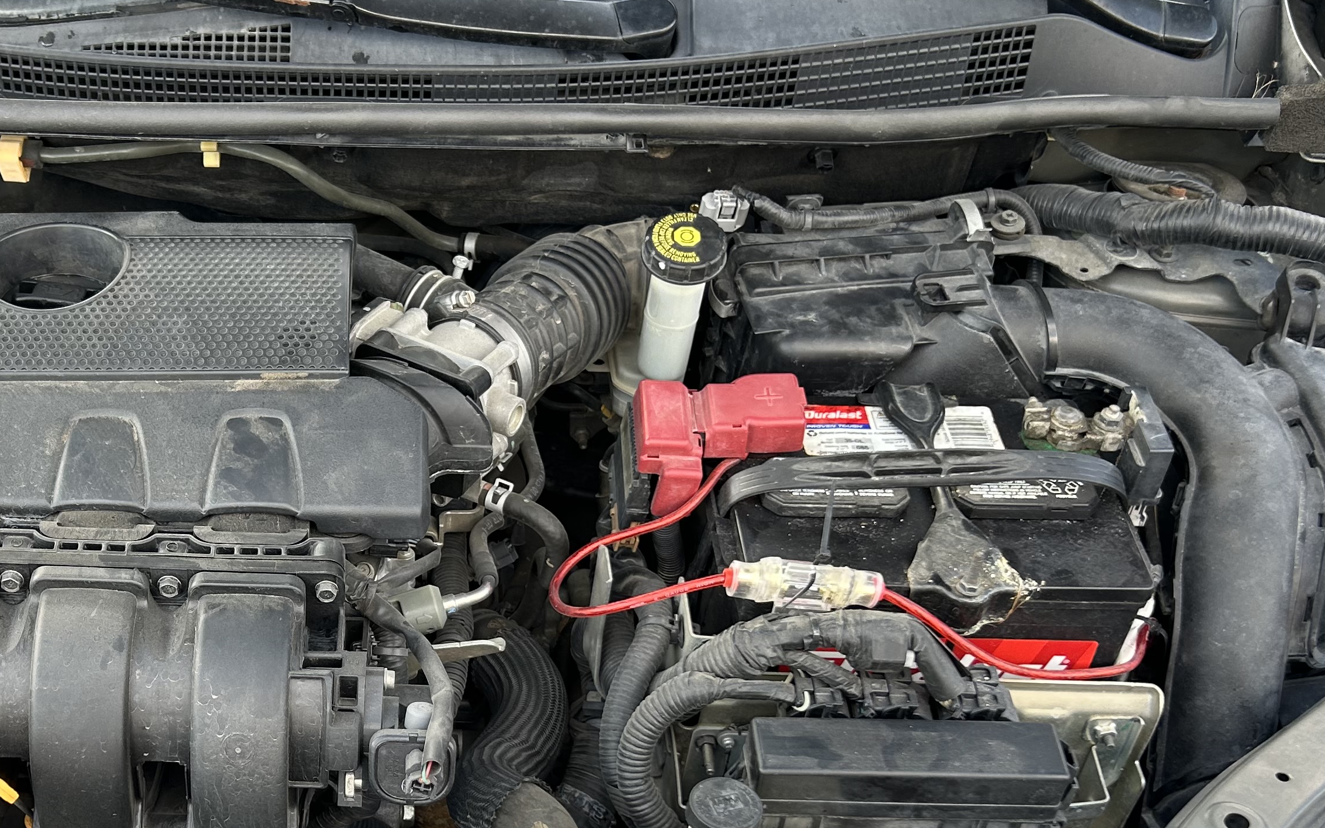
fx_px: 1769
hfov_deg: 40.0
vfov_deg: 25.8
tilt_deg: -43.9
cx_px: 343
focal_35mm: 49
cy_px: 671
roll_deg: +0.4
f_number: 1.5
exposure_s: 1/128
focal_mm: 5.7
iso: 32
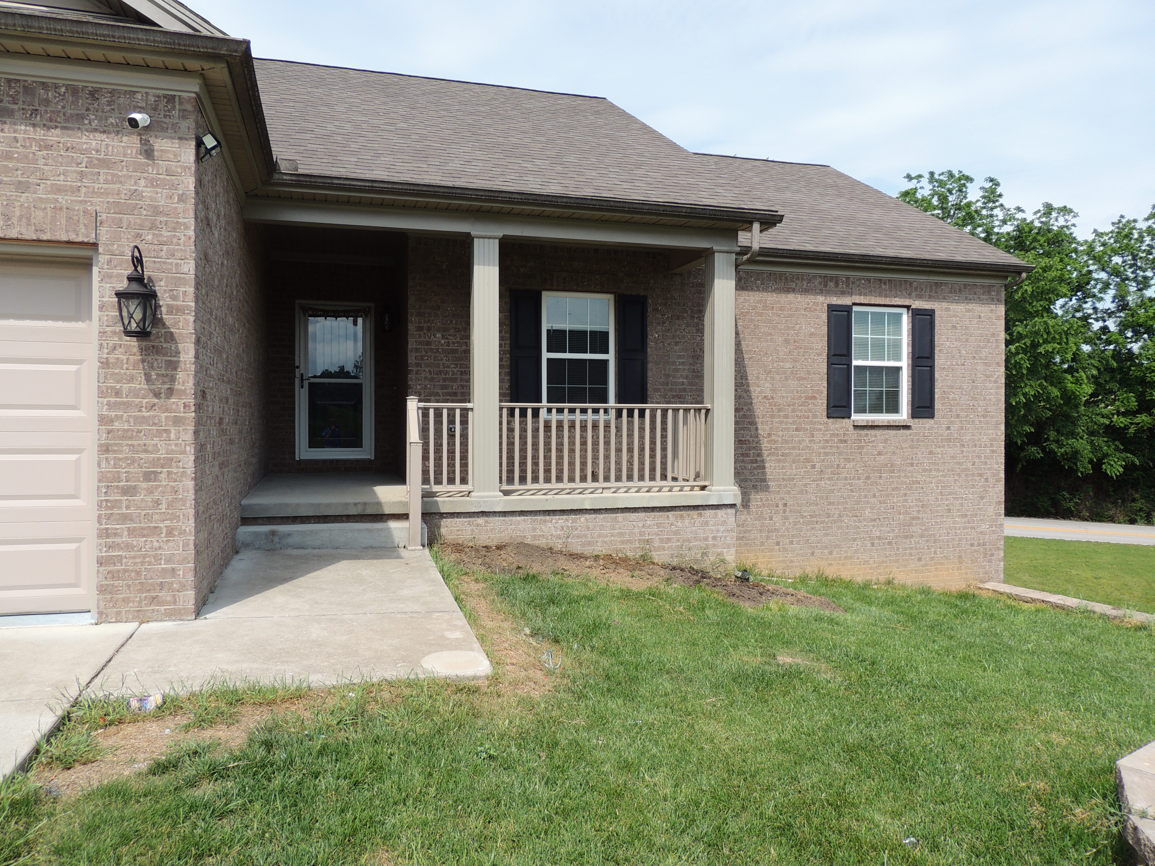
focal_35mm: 24
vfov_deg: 56.8
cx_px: 578
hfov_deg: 71.6
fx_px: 801
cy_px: 433
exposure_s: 1/1000
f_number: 3
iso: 100
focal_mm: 4.3
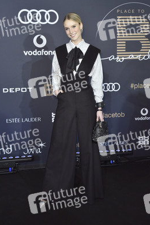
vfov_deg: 47.4
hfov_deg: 32.6
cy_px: 114
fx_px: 256
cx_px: 74
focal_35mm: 41
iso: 1600
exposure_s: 1/250
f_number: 6.3
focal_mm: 40
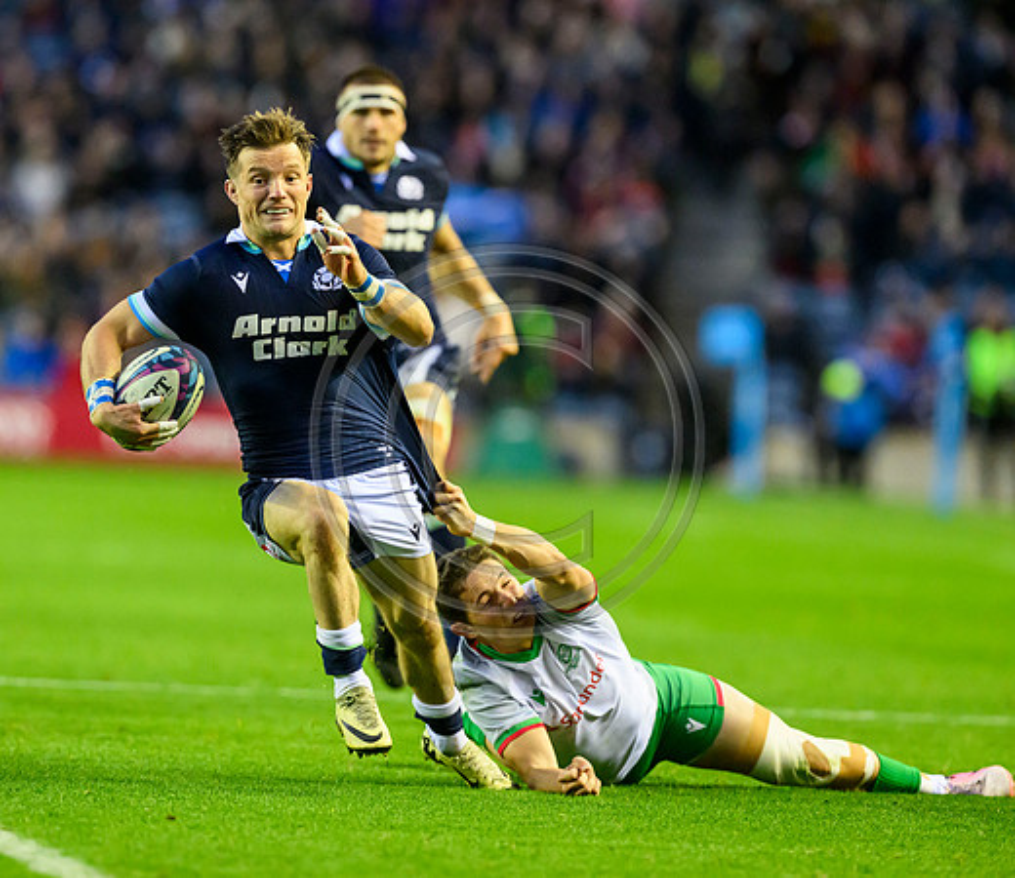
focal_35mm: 479
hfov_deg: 3.9
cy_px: 441
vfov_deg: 3.4
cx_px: 351
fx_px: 14873
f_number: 4
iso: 10000
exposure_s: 1/1250
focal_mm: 400
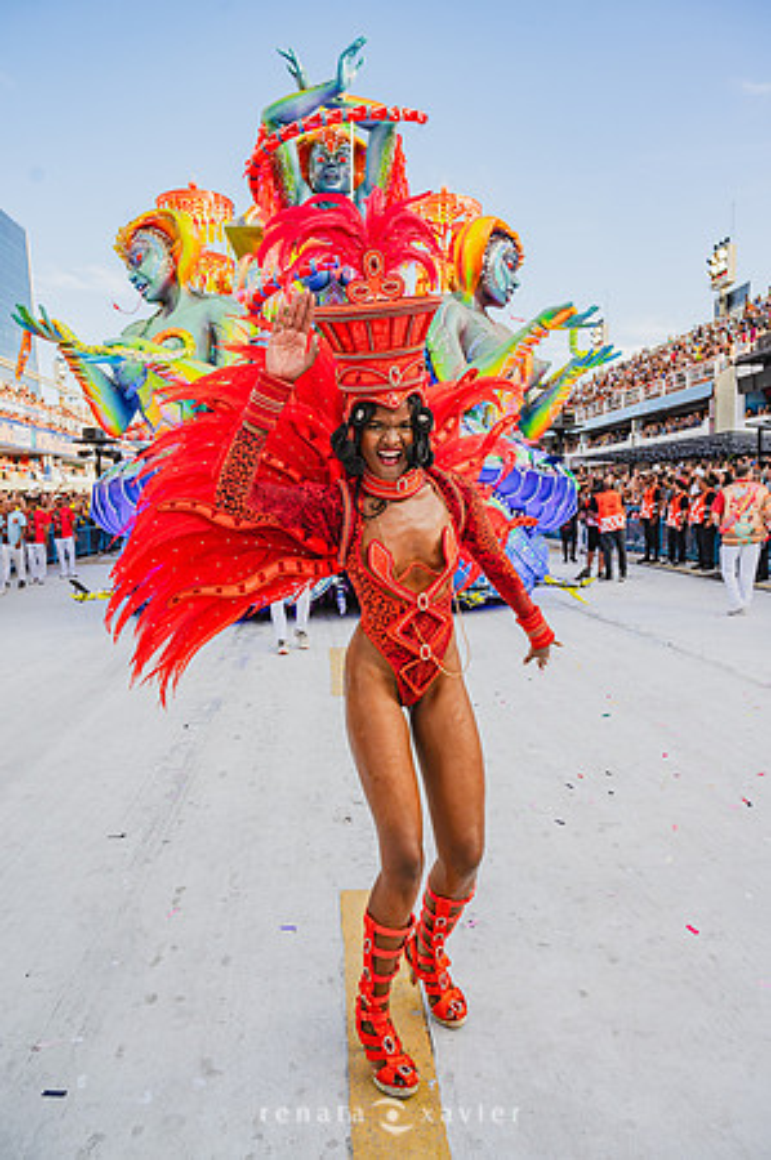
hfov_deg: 53.0
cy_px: 580
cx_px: 386
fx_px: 773
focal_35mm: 24
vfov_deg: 73.8
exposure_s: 1/1250
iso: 640
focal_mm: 24
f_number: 5.6
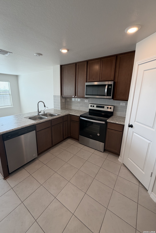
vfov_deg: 100.4
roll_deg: +0.0
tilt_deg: -12.7
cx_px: 70
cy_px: 114
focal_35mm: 15
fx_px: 97
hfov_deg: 77.1
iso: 80
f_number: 2.2
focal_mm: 2.22
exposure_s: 1/120
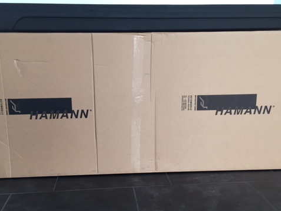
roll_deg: -0.5
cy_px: 121
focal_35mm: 39
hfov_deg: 47.8
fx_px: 317
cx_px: 132
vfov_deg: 36.7
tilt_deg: -14.2
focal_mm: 4.15
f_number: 2.2
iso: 40
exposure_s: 1/30
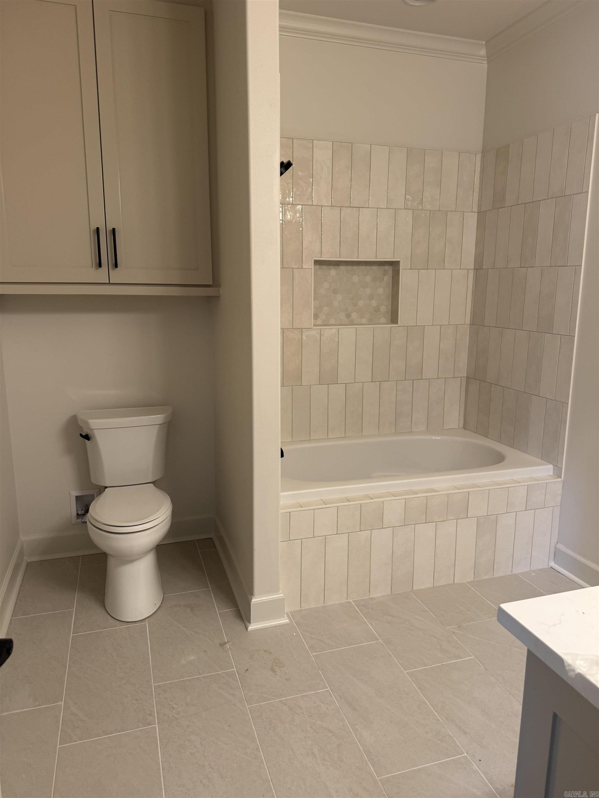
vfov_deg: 71.6
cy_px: 399
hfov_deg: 56.8
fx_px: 554
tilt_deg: -9.1
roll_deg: -1.2
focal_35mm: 24
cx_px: 300
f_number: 1.78
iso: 125
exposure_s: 1/60
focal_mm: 6.76
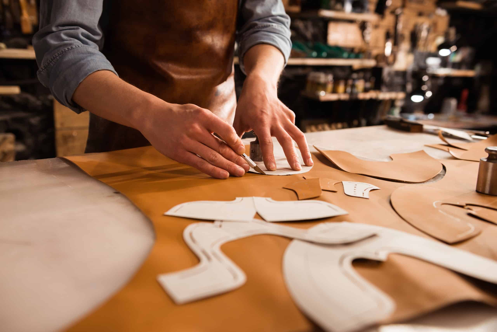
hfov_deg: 53.1
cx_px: 248
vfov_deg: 36.9
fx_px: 497
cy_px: 166
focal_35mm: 36
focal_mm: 36
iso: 320
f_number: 3.5
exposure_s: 1/100
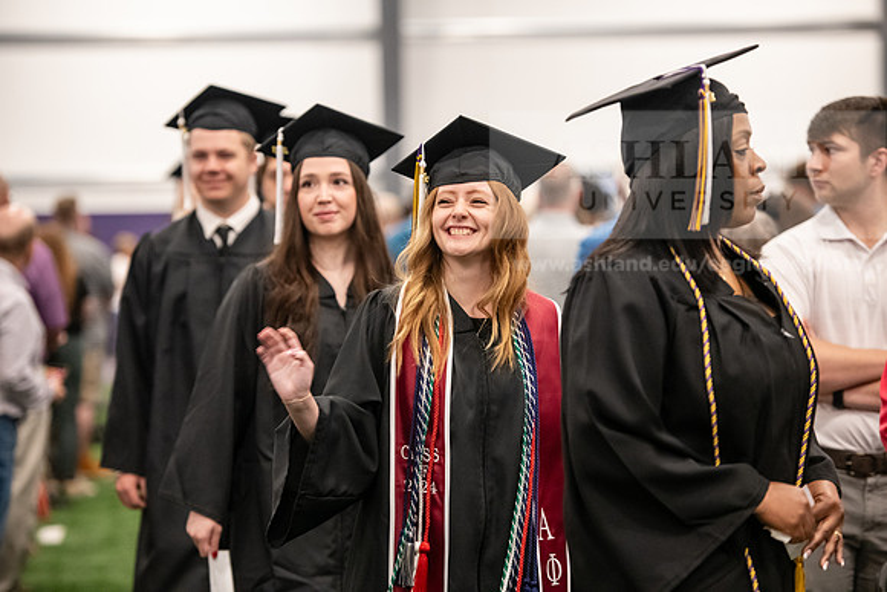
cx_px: 444
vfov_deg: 10.6
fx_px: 3204
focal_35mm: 130
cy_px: 296
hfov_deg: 15.8
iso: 3200
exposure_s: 1/200
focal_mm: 130
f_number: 3.2
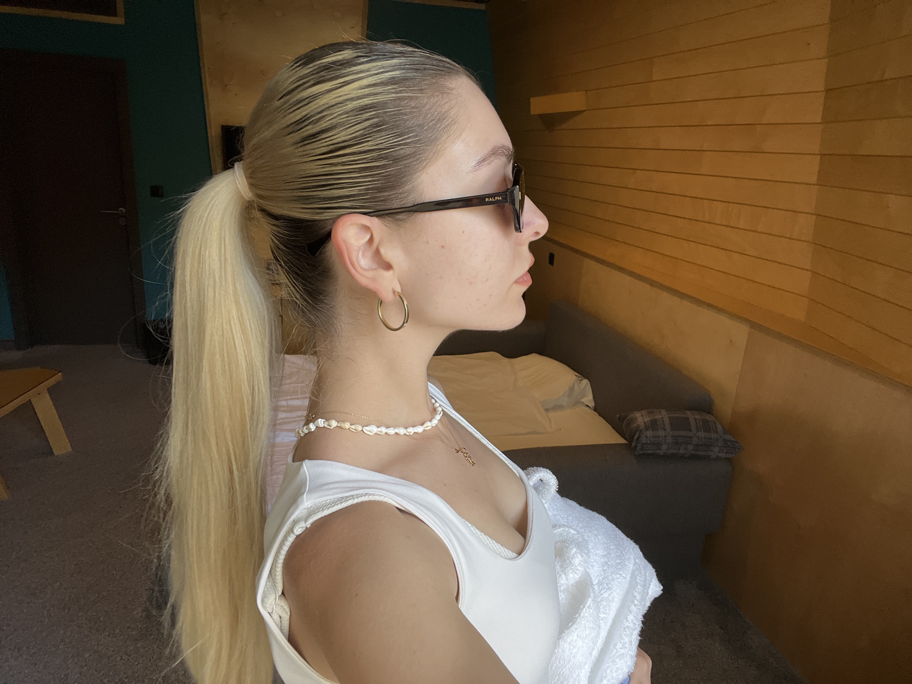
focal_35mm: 23
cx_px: 456
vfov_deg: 58.9
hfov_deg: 73.9
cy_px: 342
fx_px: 606
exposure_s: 1/60
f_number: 2.2
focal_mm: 2.71
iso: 125
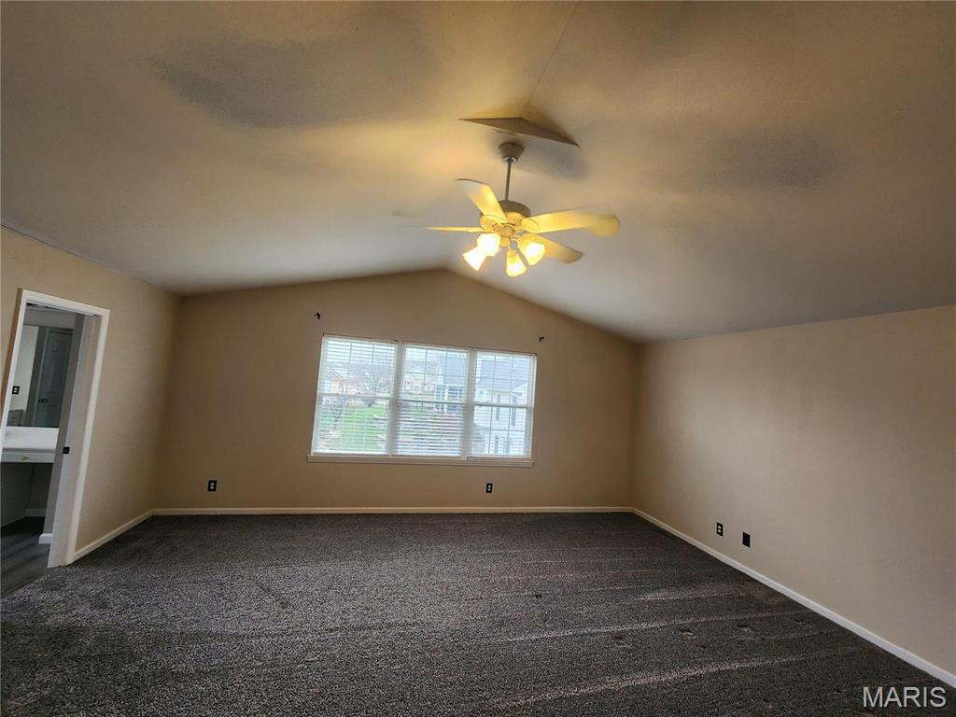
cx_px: 478
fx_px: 359
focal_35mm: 13
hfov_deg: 106.2
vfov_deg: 89.9
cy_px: 358
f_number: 2.2
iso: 160
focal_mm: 2.2
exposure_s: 1/60
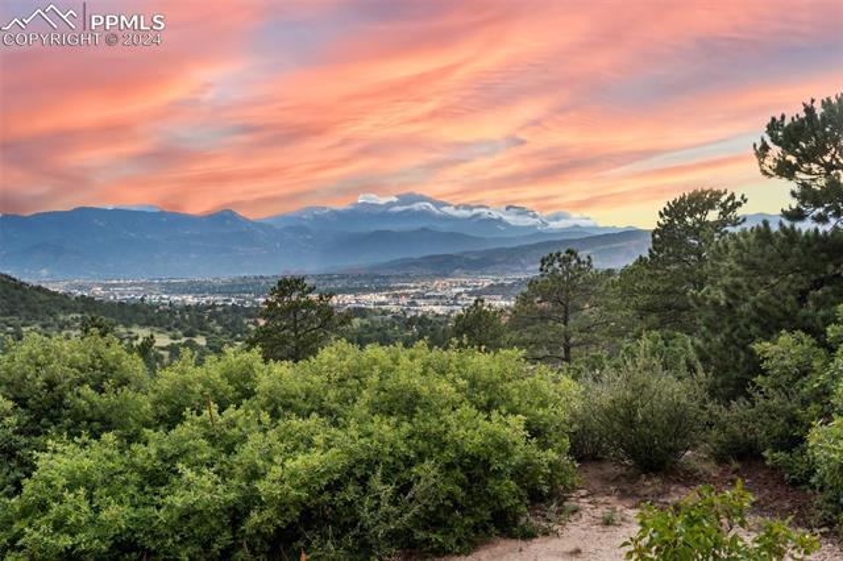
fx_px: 819
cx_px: 422
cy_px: 280
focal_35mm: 35
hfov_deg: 54.5
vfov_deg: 37.8
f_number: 7.1
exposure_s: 1/2.5
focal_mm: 35
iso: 1250
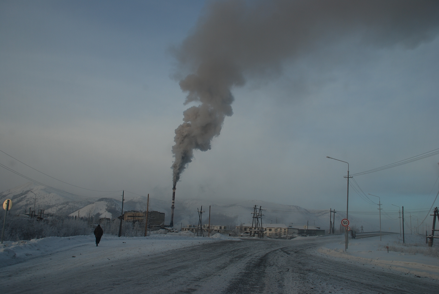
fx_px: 366
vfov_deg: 43.7
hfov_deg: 61.9
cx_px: 220
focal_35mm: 30
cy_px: 147
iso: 100
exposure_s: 1/160
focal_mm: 20
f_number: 6.3
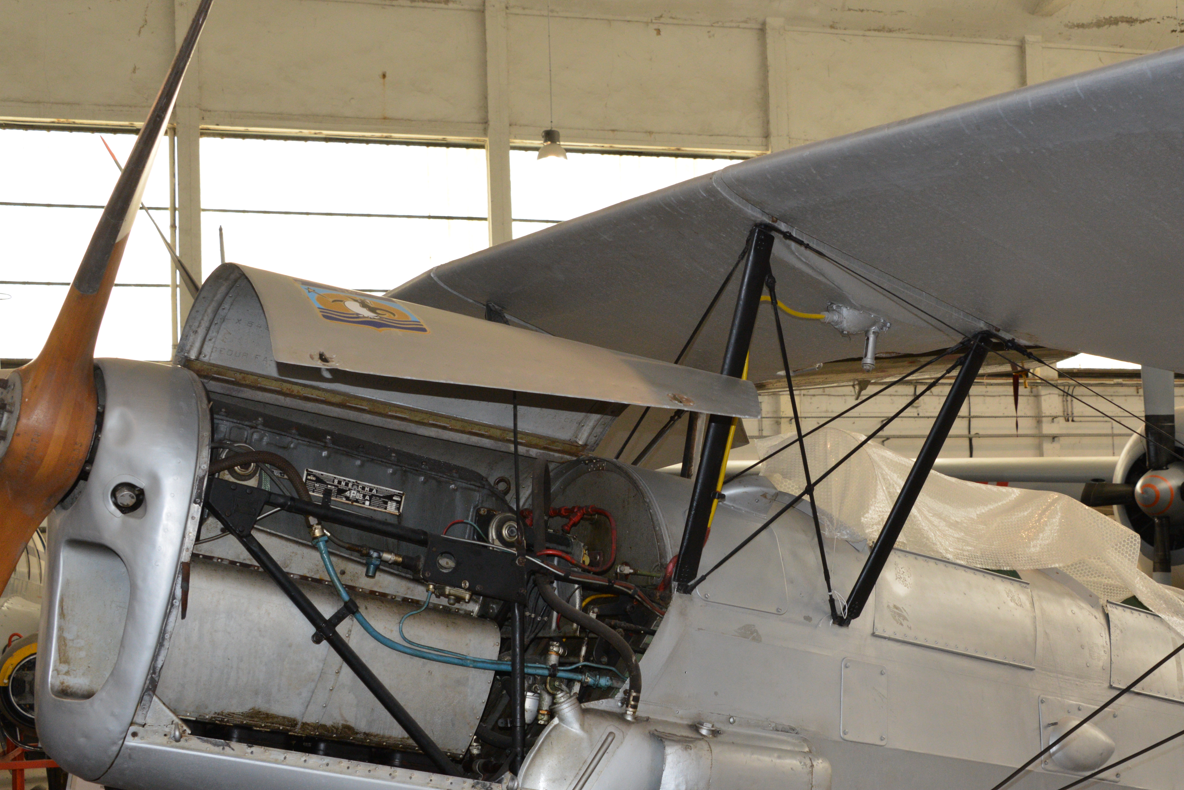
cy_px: 493
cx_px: 733
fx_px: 1645
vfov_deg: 26.9
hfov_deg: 39.3
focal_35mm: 50
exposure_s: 1/160
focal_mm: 36
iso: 2000
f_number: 9
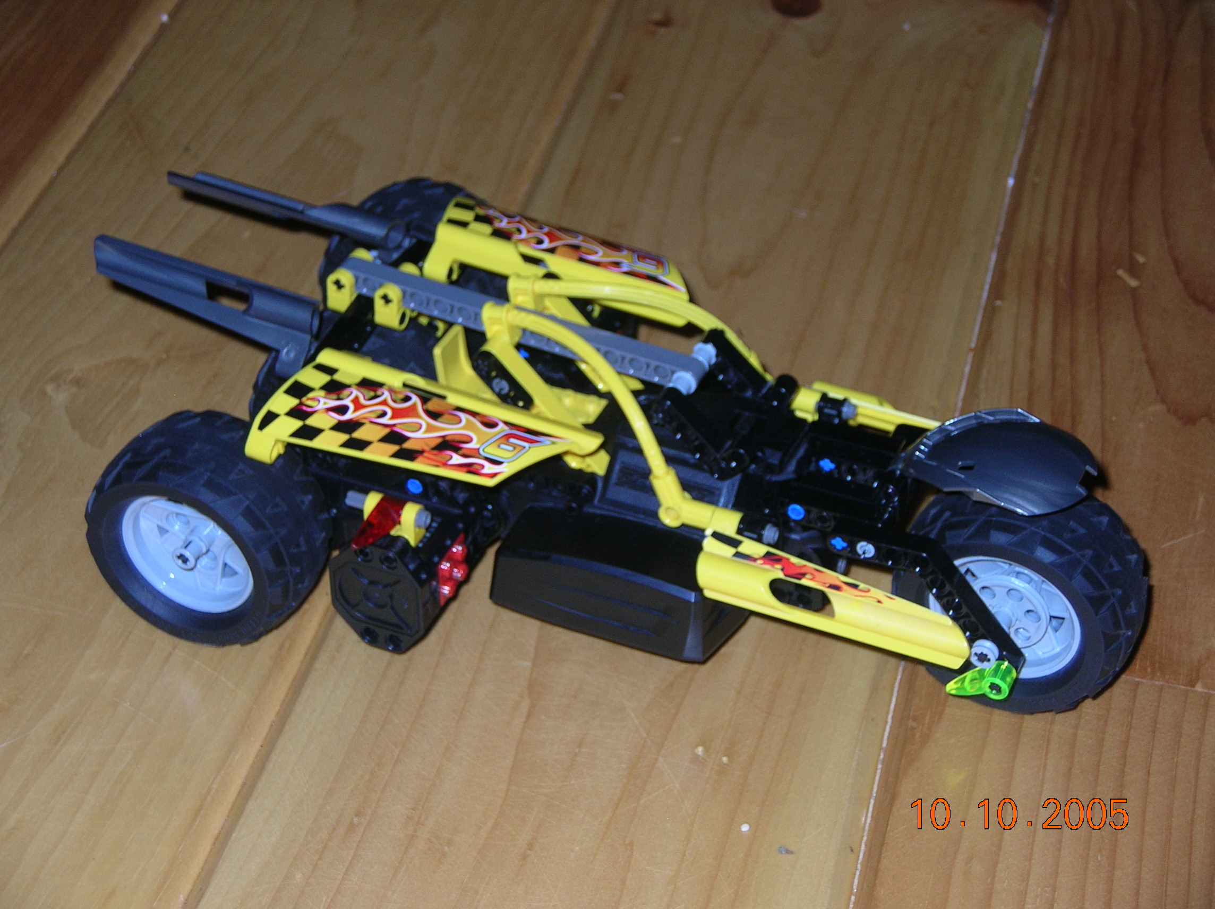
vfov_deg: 17.1
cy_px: 454
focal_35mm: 86
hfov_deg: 22.8
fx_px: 3016
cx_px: 608
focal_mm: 14.2
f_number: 3.4
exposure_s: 1/120
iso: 50
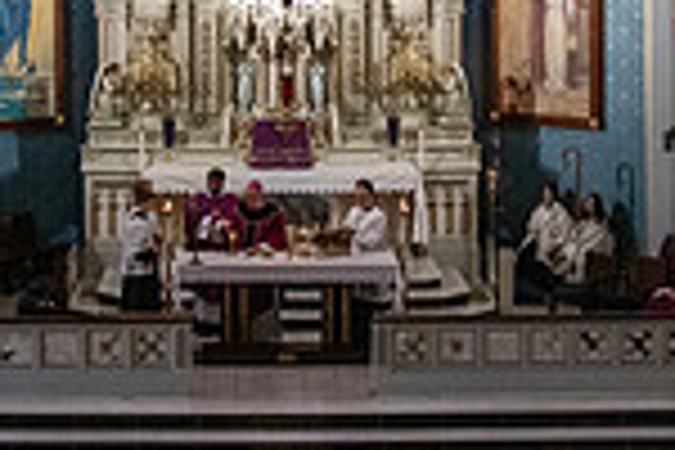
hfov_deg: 18.6
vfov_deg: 12.2
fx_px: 2062
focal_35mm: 110
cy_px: -47
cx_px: 256
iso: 4000
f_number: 14
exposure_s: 1/80
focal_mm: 28
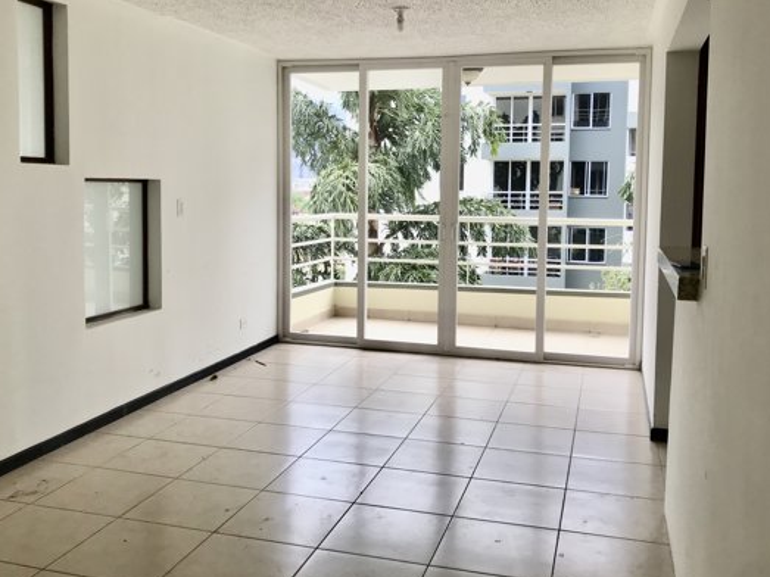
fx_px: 756
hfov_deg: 54.0
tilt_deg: -3.0
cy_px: 253
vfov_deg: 41.7
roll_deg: -0.5
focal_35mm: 34
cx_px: 385
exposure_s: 1/120
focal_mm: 3.99
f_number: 1.8
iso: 32
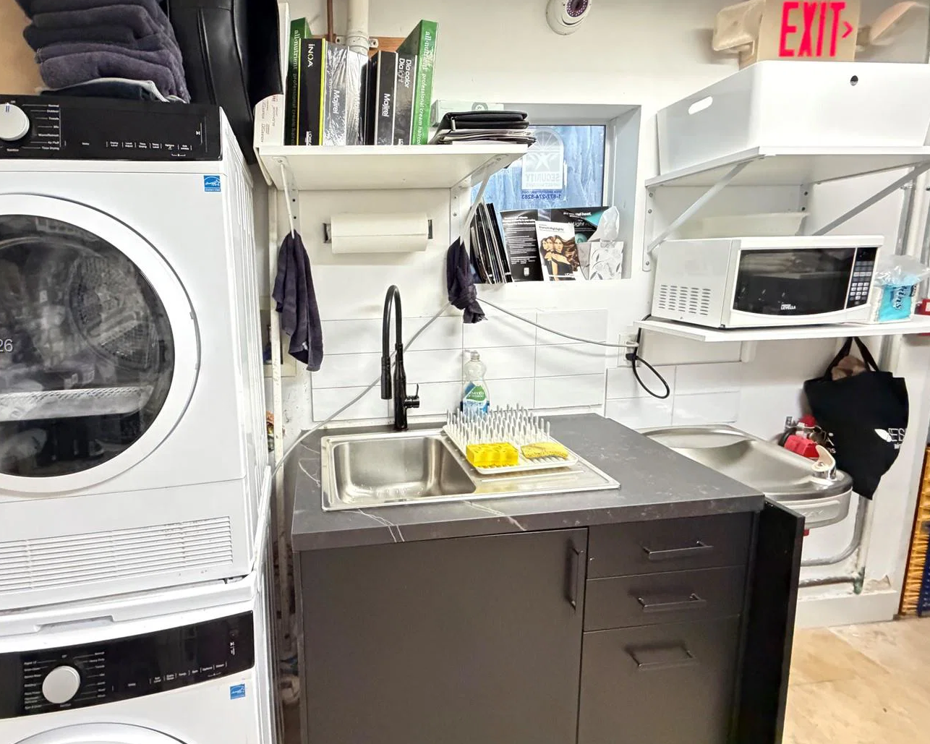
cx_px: 367
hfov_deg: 88.4
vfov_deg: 76.9
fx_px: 468
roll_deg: +1.6
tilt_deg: -9.2
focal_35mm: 17
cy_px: 347
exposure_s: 1/40
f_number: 2.2
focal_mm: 2.22
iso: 1250
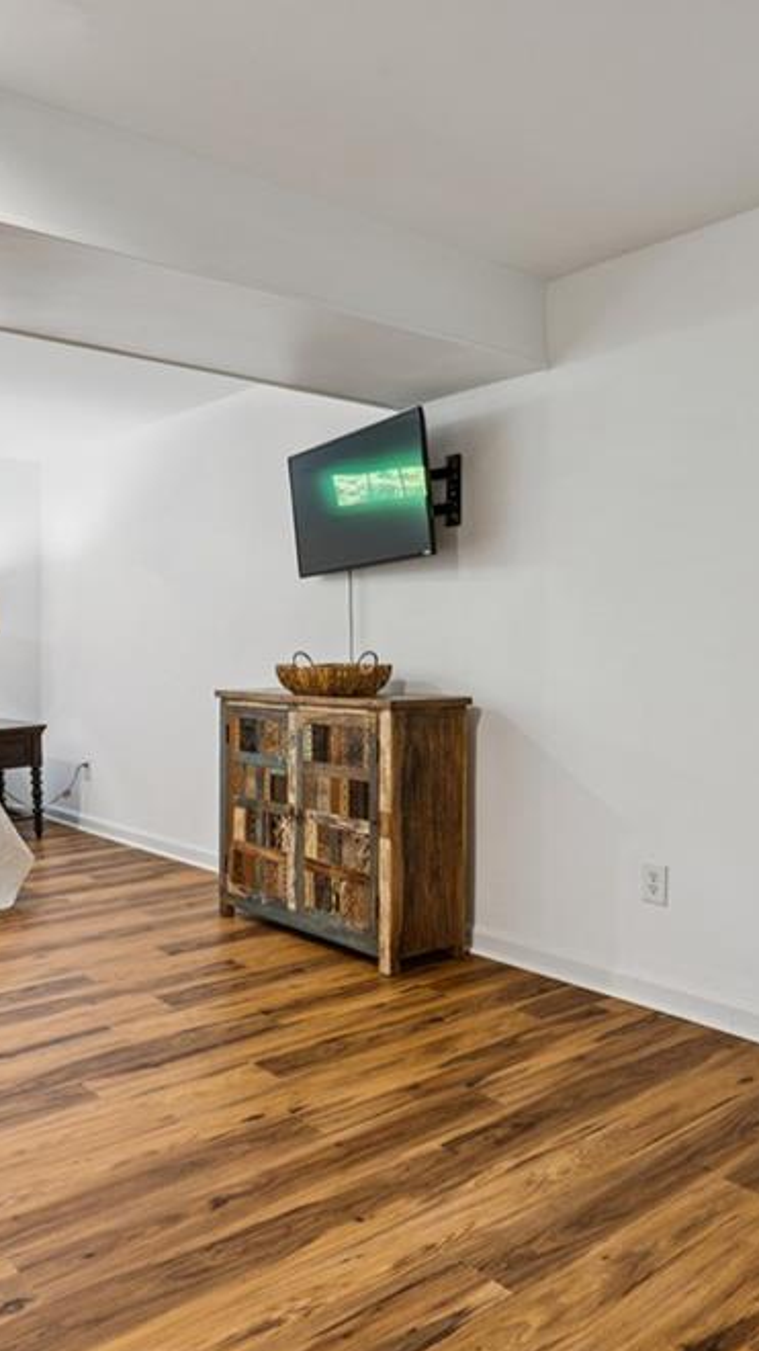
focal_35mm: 27
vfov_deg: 69.3
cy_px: 680
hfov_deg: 41.5
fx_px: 977
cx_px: 213
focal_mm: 16.8
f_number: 13
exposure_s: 1
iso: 200
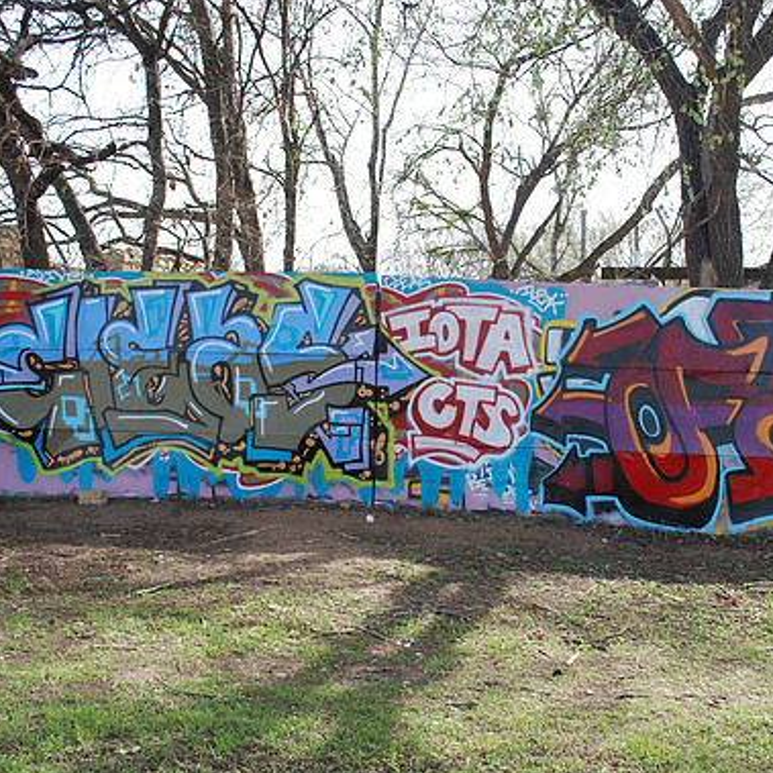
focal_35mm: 43
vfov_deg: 39.2
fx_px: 1086
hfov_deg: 39.1
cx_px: 426
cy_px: 390
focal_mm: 22
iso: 100
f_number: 6.3
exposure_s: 1/160
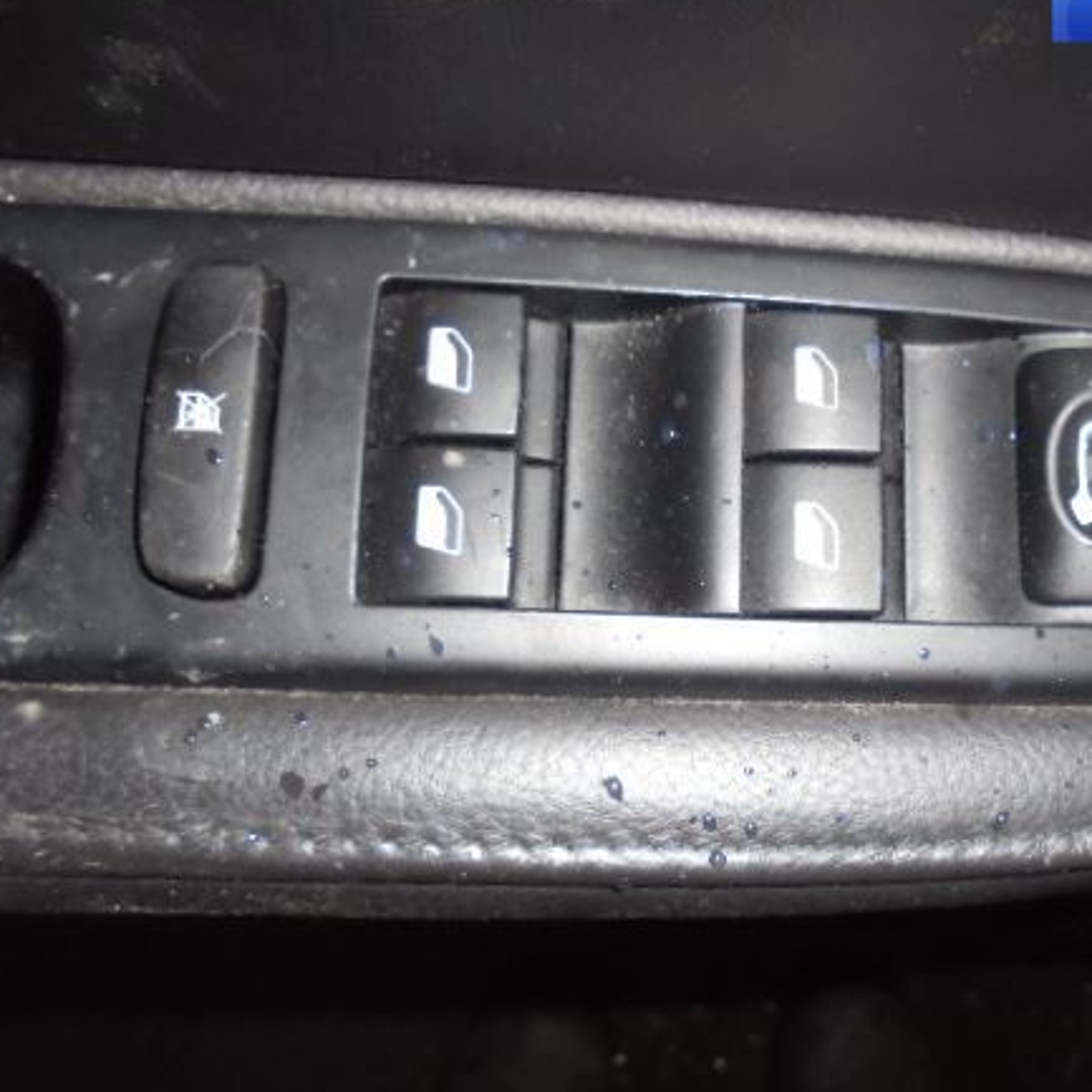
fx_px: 1213
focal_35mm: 34
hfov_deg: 47.7
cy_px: 530
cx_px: 729
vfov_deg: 48.4
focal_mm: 4.6
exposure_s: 1/30
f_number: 11.5
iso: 400
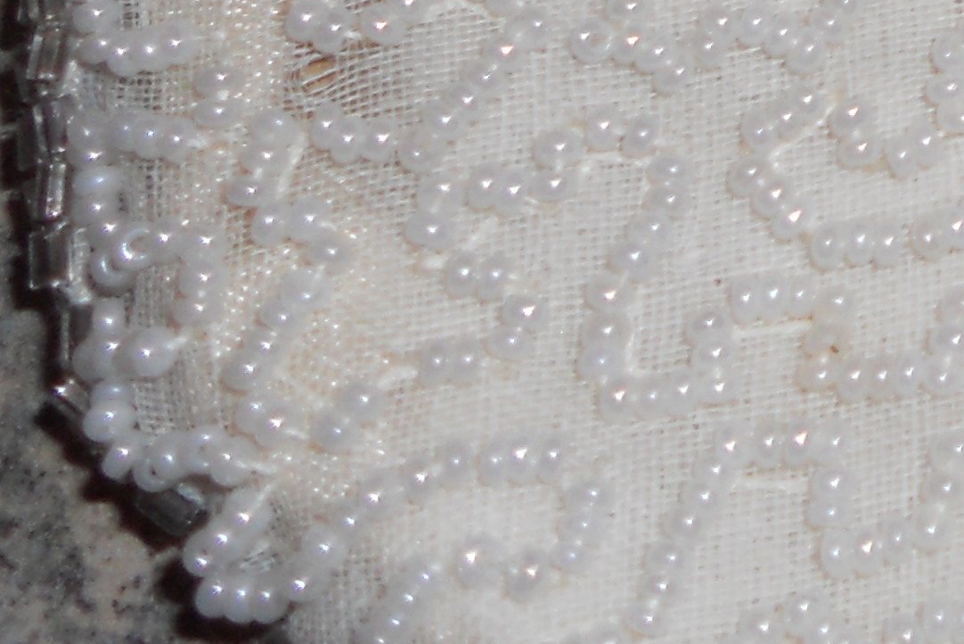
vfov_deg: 10.3
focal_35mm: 123
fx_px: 3294
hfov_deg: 14.6
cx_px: 1739
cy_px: -612
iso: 80
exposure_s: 1/25
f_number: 8.8
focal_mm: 5.8
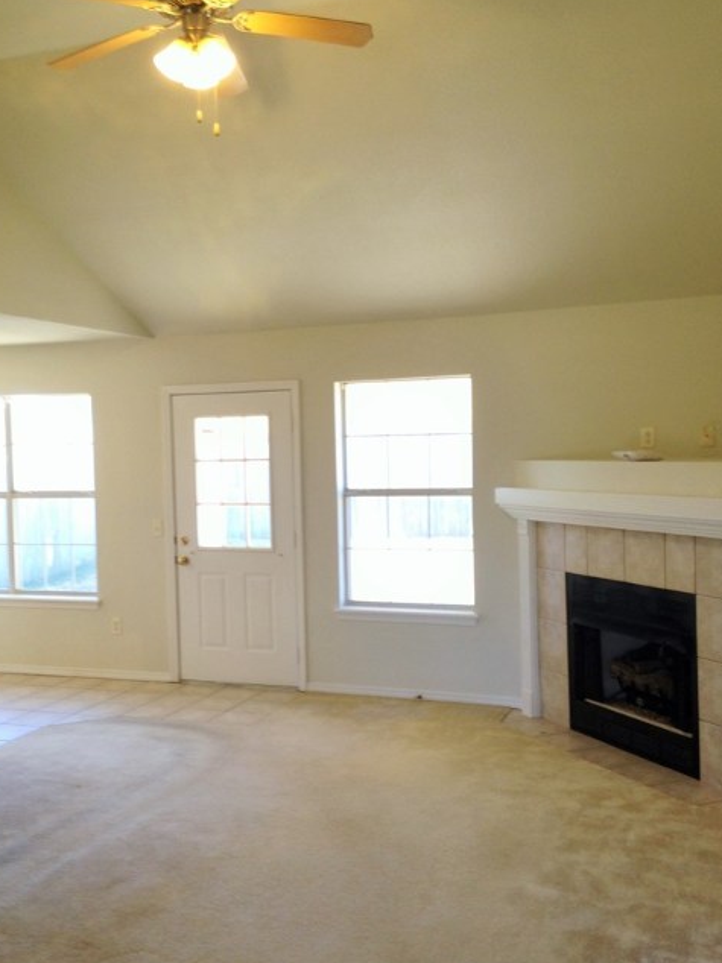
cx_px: 319
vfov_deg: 46.8
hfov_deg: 35.9
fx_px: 1113
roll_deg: +1.0
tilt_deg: -4.7
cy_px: 506
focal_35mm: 40
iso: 50
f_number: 2.4
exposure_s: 1/40
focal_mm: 4.12
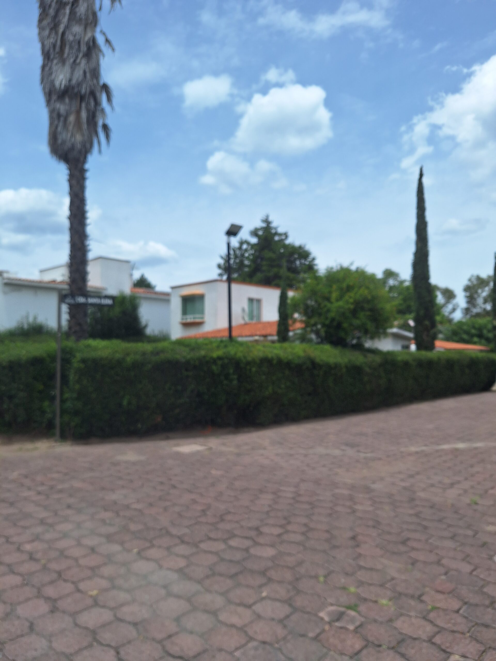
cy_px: 330
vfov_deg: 73.9
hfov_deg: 58.9
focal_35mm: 23
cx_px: 248
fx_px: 439
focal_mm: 5.54
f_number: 1.8
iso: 40
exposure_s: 1/3534
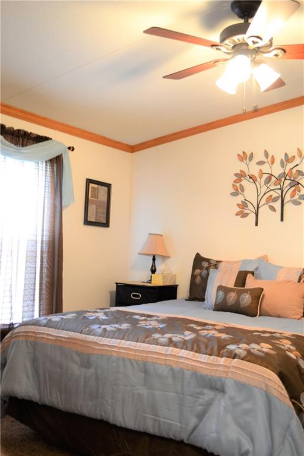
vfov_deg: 53.1
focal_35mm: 36
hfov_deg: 36.9
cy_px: 228
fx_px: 456
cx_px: 152
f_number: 4
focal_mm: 24
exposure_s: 1/8
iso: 400
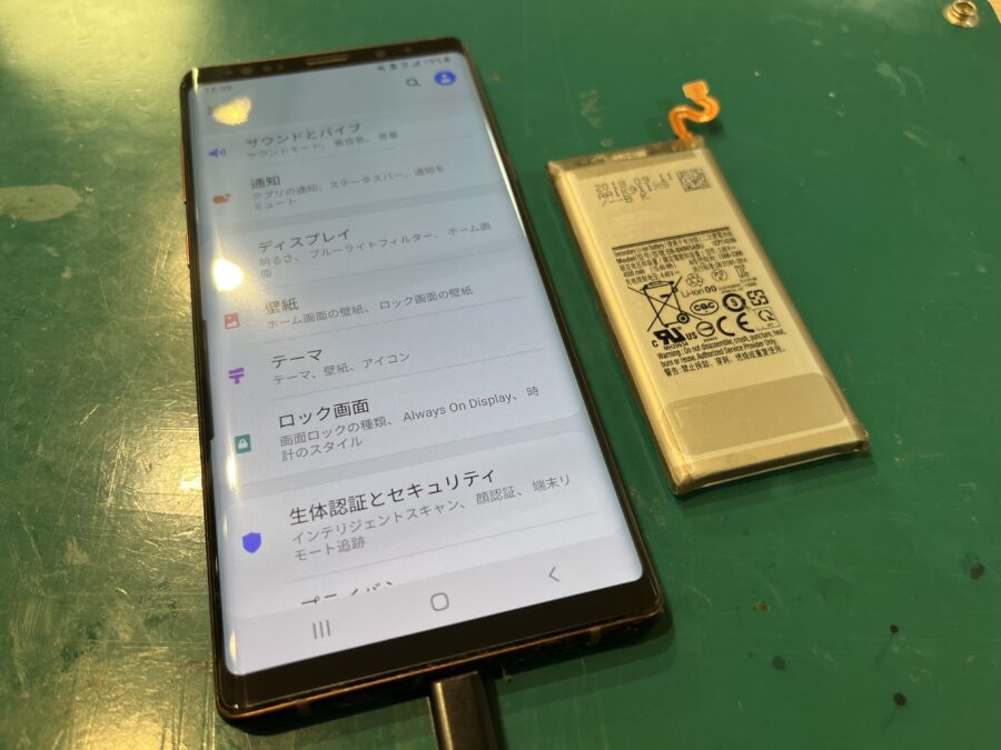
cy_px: 375
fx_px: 752
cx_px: 500
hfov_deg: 67.3
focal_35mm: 26
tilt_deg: -58.9
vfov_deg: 53.1
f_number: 1.6
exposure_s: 1/100
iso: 64
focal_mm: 5.1
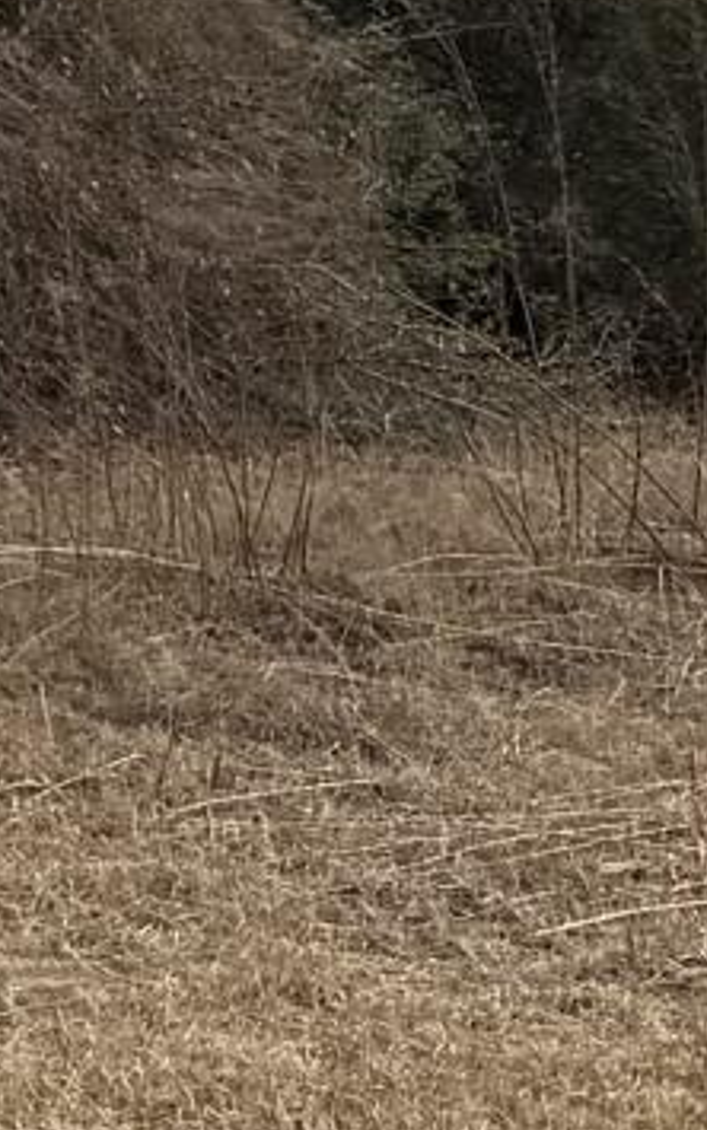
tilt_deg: +6.7
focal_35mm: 215
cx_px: -1818
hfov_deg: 5.5
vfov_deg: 9.2
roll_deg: -0.4
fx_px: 6626
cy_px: -1101
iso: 80
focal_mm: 6.76
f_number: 1.78
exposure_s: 1/501
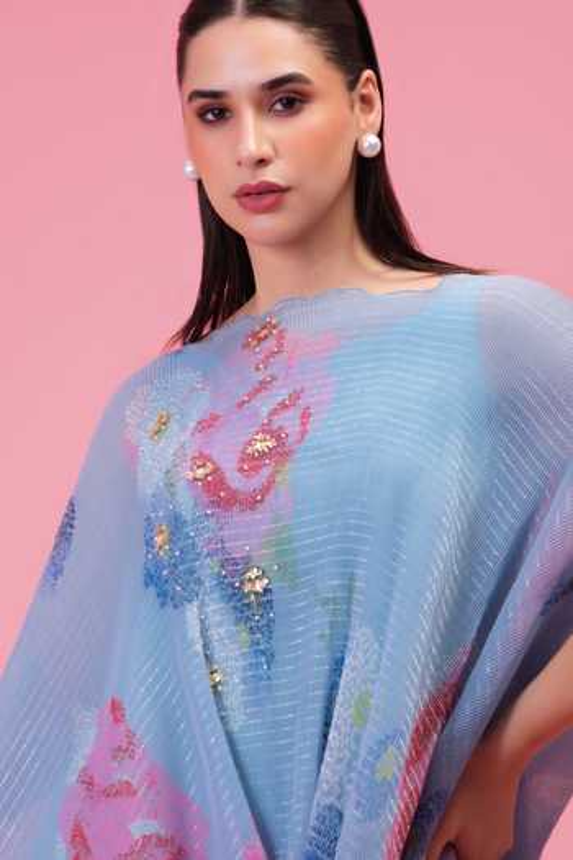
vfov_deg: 10.3
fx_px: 4775
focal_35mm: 200
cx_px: 286
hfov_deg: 6.9
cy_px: 430
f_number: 9
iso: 250
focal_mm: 200
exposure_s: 1/125
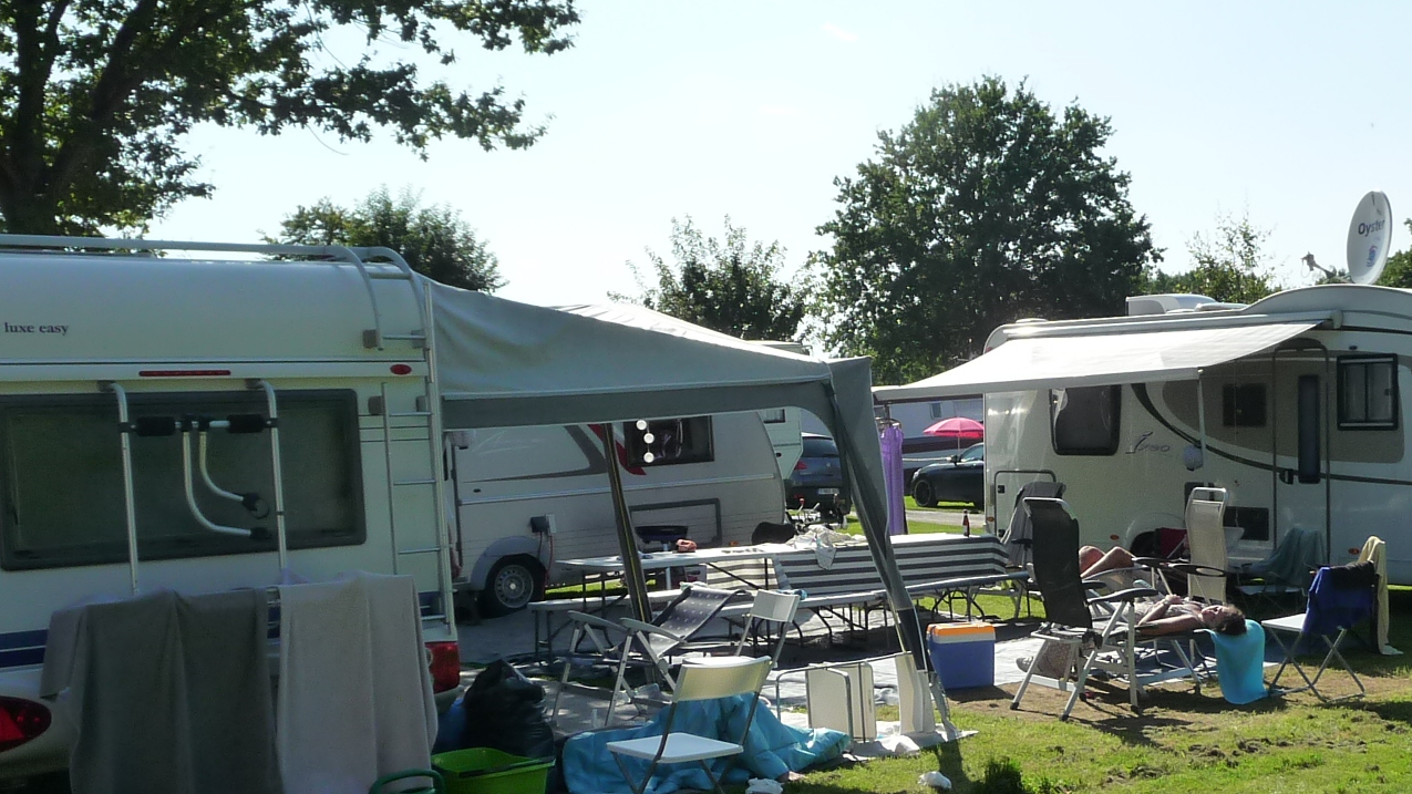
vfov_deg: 24.4
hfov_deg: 41.7
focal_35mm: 49
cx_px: 911
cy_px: 491
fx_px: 1834
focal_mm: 4.7
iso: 160
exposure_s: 1/250
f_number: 8
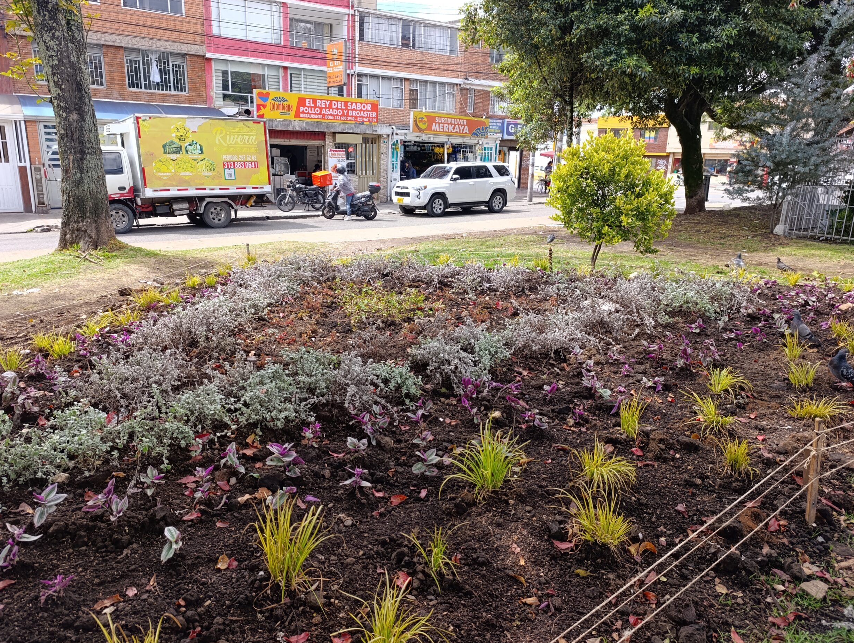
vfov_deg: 56.9
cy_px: 311
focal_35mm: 24
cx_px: 416
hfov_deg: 71.5
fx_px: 593
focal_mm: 6.14
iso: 50
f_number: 1.6
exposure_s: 1/120
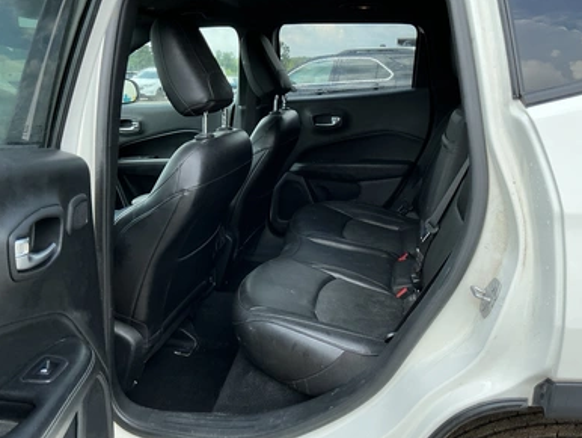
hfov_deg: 61.6
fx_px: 488
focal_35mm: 29
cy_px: 222
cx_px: 286
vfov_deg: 48.3
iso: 25
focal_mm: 3
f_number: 1.8
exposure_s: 1/305
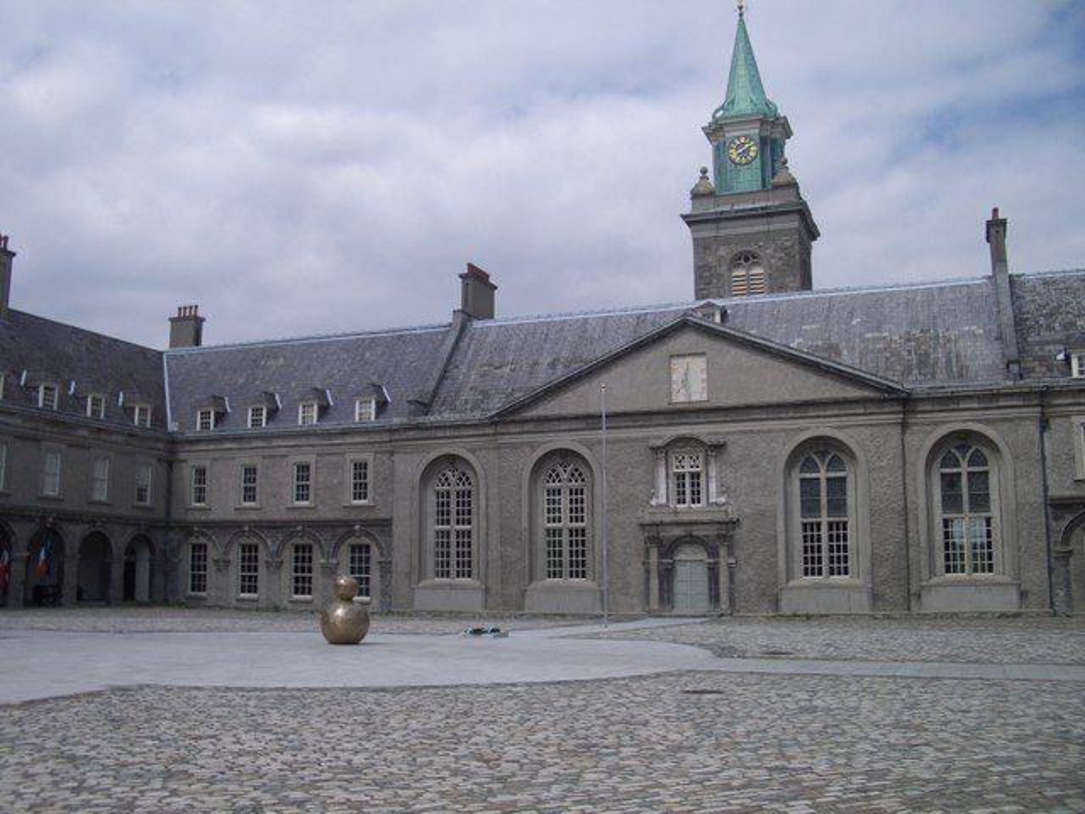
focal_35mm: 35
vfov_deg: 40.7
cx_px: 542
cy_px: 407
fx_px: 1097
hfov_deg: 52.6
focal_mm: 5.8
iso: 50
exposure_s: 1/800
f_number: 4.3
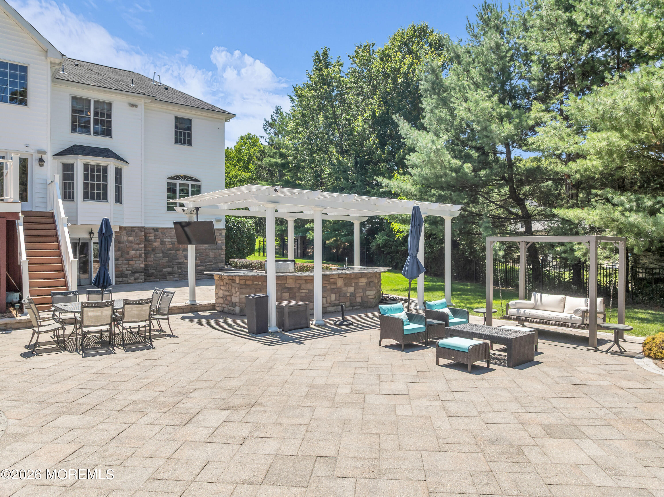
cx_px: 332
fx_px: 460
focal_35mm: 24
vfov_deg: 56.8
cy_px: 248
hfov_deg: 71.6
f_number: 2.8
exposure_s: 1/1600
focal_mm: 12.29
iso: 100
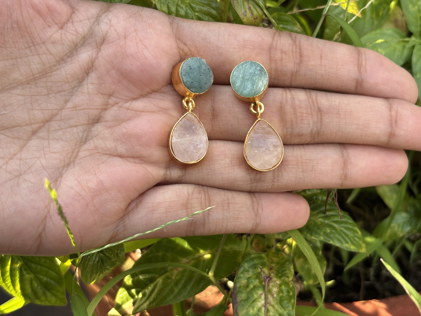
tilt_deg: -42.7
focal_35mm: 52
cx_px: 210
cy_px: 158
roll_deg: -7.0
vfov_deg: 28.0
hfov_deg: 36.8
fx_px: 632
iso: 32
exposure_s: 1/200
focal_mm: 5.96
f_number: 1.6
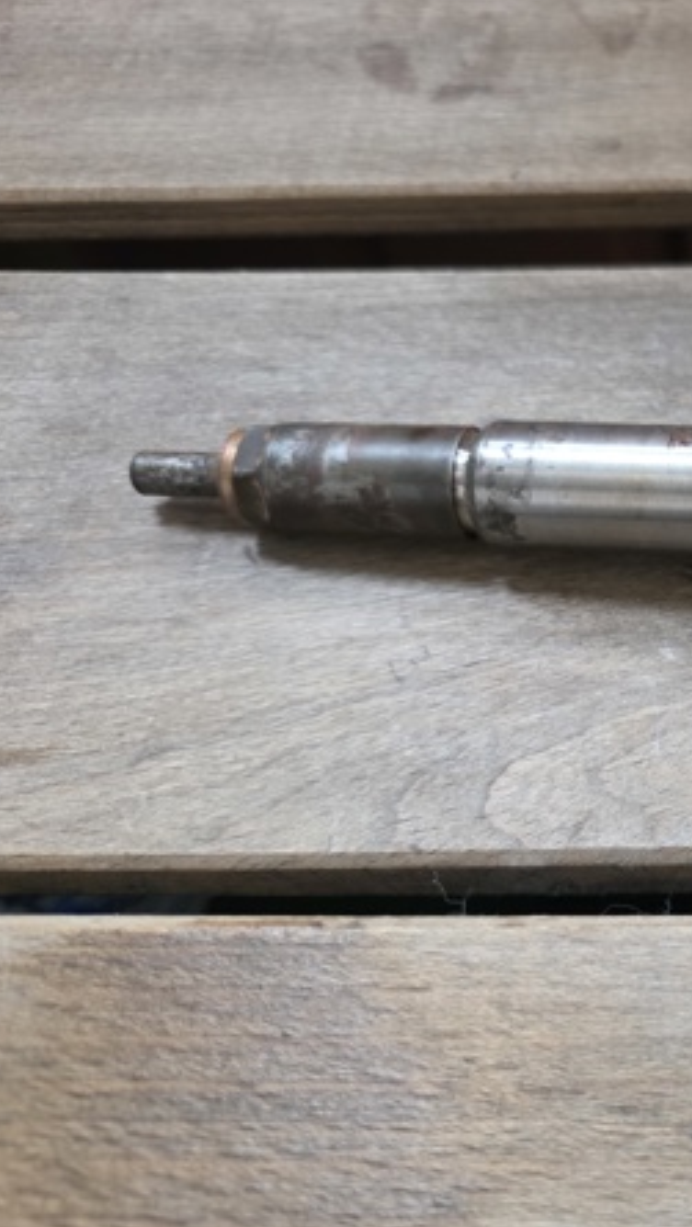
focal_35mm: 36
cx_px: 794
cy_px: 574
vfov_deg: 55.2
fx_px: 1172
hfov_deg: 29.1
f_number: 1.7
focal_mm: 6.3
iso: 1250
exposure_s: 1/100
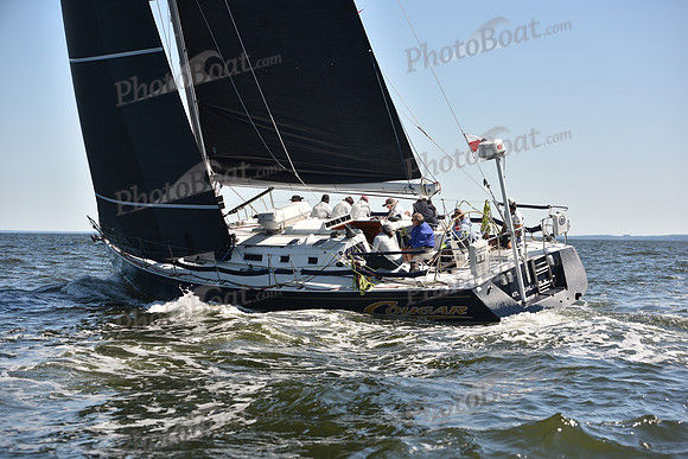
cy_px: 230
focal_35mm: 70
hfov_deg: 28.8
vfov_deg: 19.5
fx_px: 1338
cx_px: 344
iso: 250
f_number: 4.5
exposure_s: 1/800
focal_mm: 70
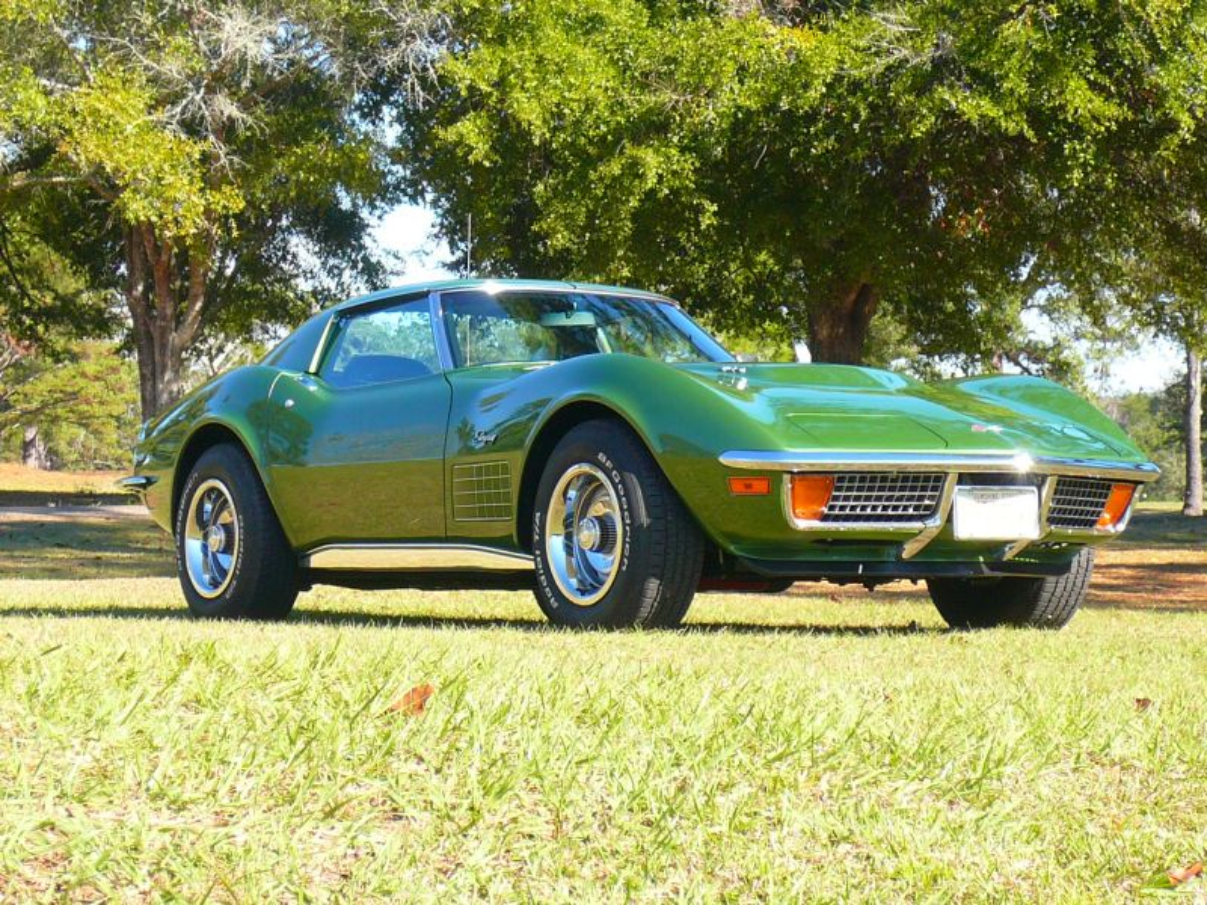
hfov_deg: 19.3
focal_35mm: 102
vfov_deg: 14.5
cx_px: 604
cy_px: 452
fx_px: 3557
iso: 100
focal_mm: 11.2
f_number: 4.3
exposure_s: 1/200
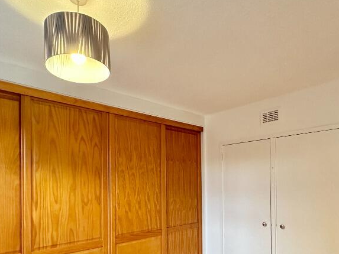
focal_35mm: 25
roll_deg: +0.9
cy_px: 181
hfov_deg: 69.3
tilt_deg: +0.4
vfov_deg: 53.1
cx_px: 183
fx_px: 245
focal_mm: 2.22
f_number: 2.2
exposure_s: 1/50
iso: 400
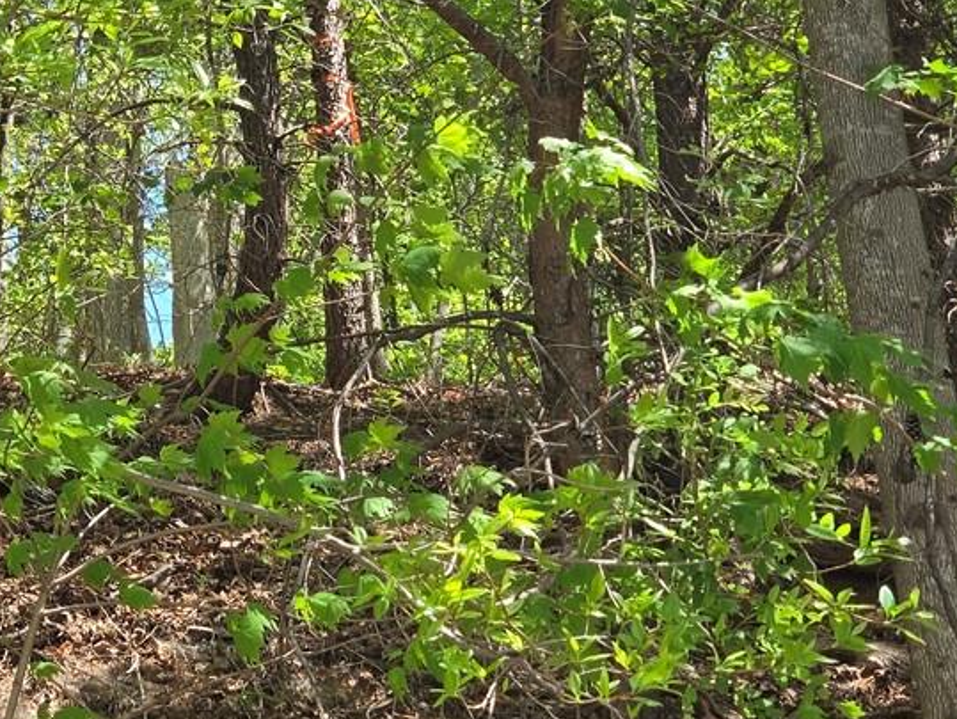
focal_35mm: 131
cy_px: 394
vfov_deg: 11.3
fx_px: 3624
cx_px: 126
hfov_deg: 14.9
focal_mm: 7
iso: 25
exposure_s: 1/186
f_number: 2.4
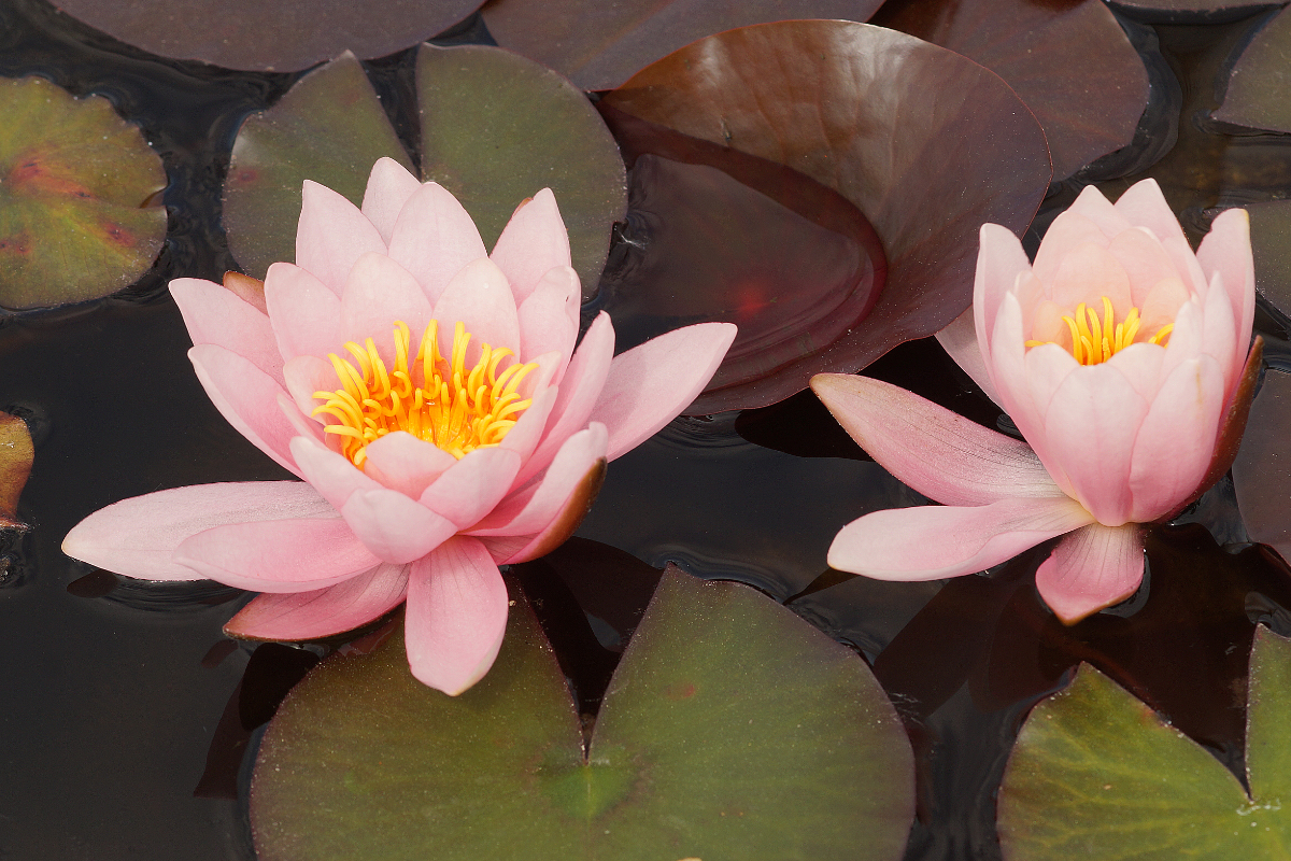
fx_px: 5379
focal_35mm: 150
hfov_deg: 13.7
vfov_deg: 9.1
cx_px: 646
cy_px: 430
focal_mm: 100
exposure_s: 1/160
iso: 100
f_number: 8
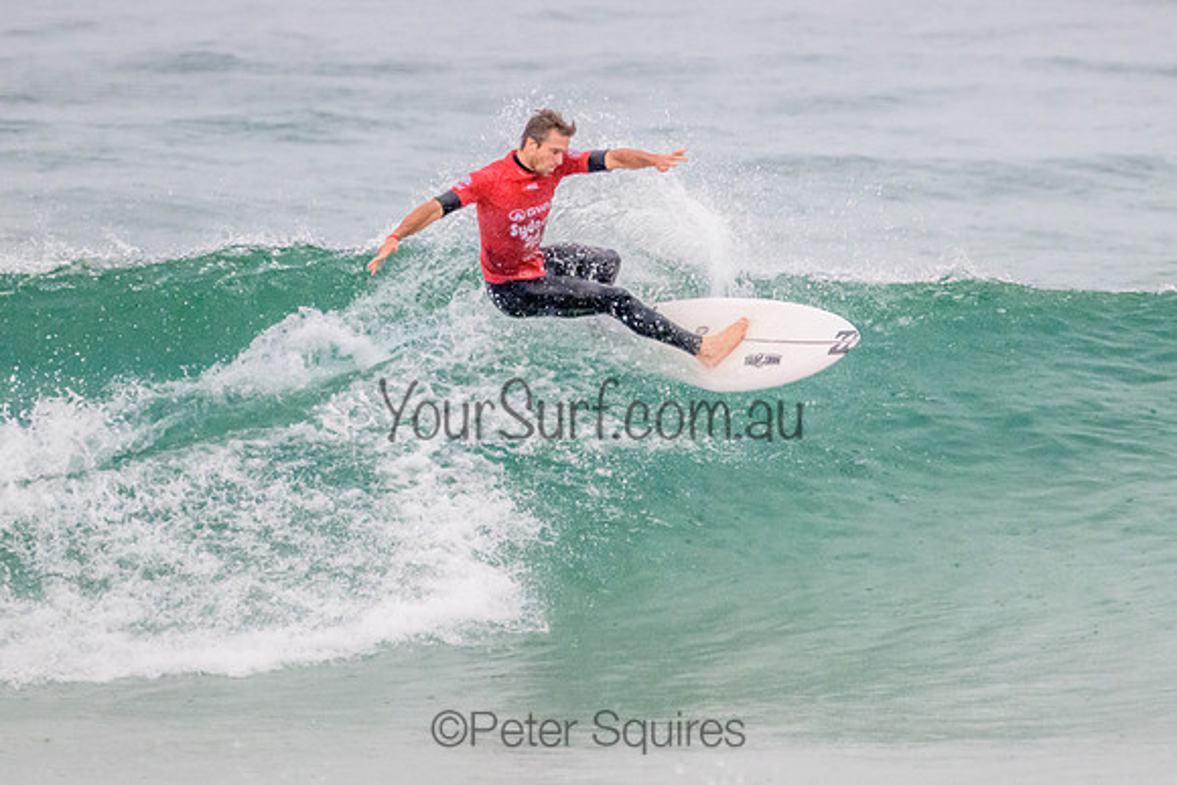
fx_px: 34953
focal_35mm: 1069
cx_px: 745
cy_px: 265
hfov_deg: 1.9
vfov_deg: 1.3
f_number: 11
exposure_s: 1/2000
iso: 5000
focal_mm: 800
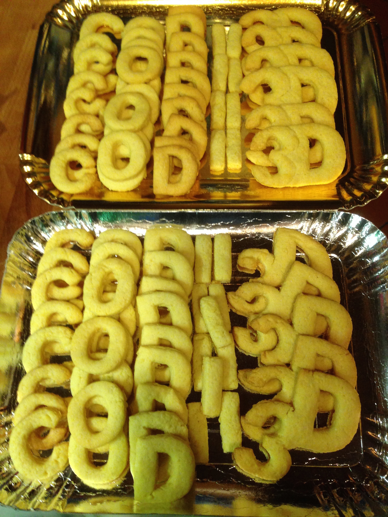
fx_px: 493
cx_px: 194
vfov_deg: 55.4
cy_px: 258
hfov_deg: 42.9
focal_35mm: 33
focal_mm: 4.12
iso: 200
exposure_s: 1/20
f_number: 2.4
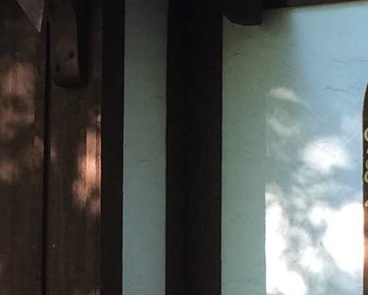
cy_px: 147
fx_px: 1700
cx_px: 36
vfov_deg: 9.9
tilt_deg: +8.3
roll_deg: -1.8
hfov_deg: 12.3
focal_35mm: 156
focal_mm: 4.15
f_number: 2.2
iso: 64
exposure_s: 1/120
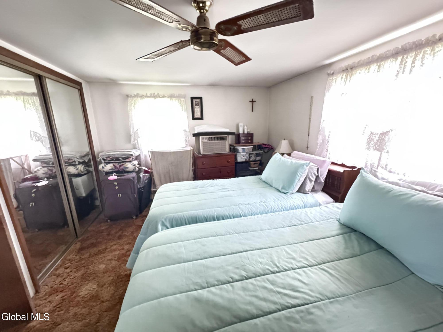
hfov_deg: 102.1
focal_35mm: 14
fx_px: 179
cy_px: 166
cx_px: 222
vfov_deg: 85.7
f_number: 2.2
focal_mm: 2.22
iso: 2500
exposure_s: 1/17
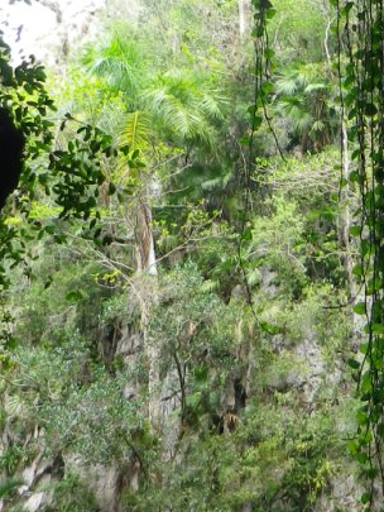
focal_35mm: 83
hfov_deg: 17.6
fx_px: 1227
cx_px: 307
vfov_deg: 23.4
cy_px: 144
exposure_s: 1/50
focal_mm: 5
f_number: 3.2
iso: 80
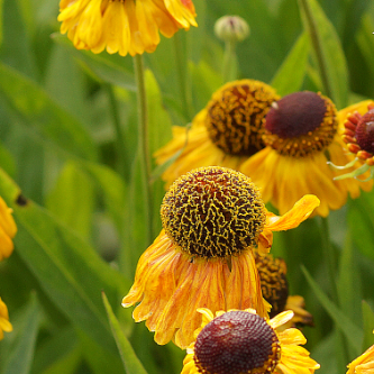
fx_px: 5623
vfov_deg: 3.8
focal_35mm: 460
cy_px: 346
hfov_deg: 3.8
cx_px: 403
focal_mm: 100
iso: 250
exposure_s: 1/160
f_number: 5.6
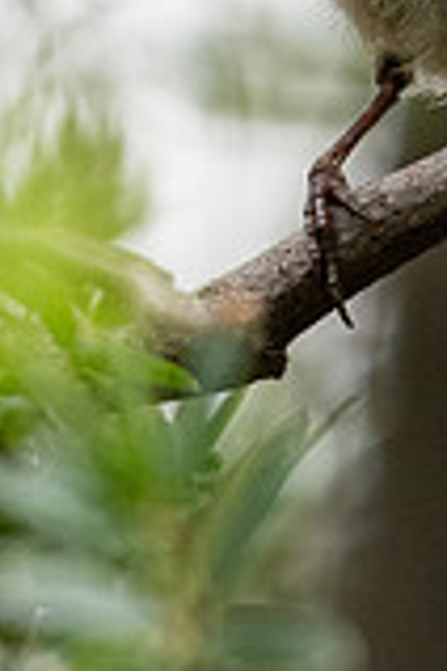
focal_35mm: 2975
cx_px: 486
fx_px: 55405
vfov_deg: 0.7
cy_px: -389
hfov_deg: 0.5
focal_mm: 500
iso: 1600
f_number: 5.6
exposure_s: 1/640
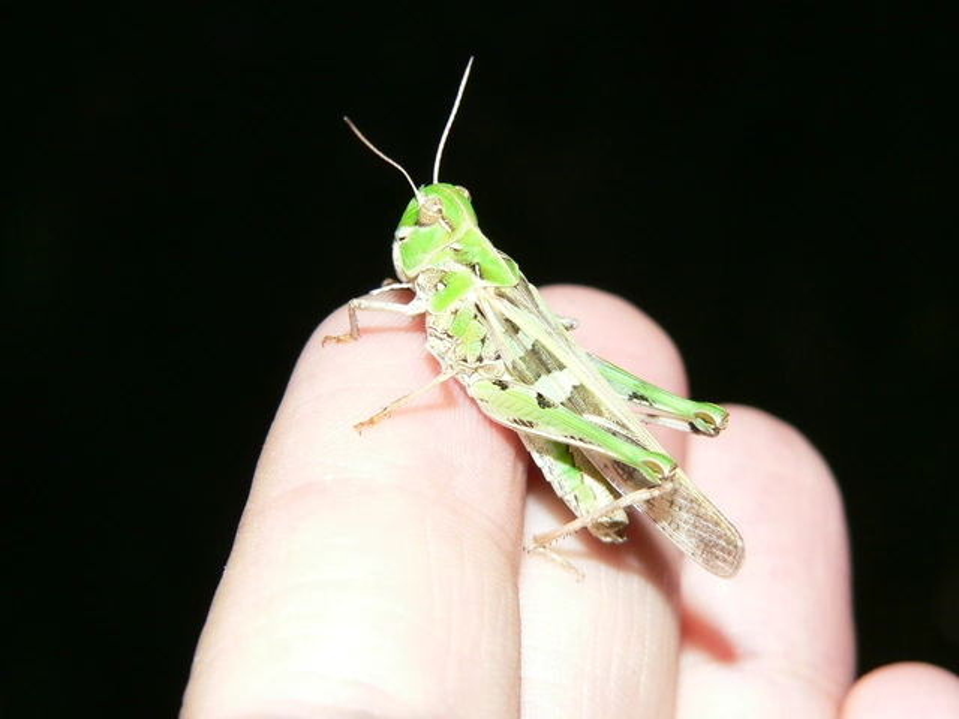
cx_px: 480
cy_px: 360
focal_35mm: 104
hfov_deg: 18.9
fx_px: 2881
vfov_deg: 14.2
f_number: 4
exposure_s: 1/125
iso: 100
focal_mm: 17.2
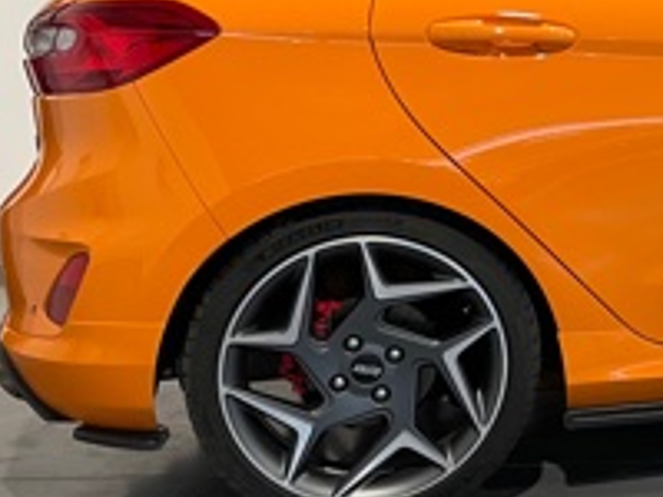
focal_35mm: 83
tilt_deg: -6.7
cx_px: 898
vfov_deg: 17.7
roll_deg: +2.2
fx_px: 1590
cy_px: 142
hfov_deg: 21.0
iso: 100
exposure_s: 1/50
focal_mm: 4.2
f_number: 1.6
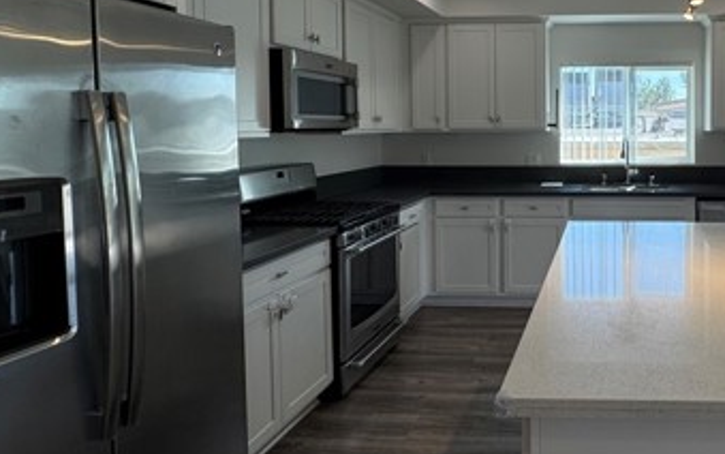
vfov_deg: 43.8
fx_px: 553
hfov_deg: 60.5
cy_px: 143
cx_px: 590
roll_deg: +0.1
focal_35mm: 28
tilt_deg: -2.9
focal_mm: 2.22
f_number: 2.2
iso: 40
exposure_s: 1/158
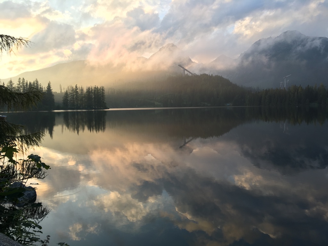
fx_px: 275
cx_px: 164
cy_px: 123
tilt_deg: -4.2
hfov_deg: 61.7
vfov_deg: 48.2
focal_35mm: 29
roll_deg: +0.6
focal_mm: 4.15
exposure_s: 1/213
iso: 25
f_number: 2.2
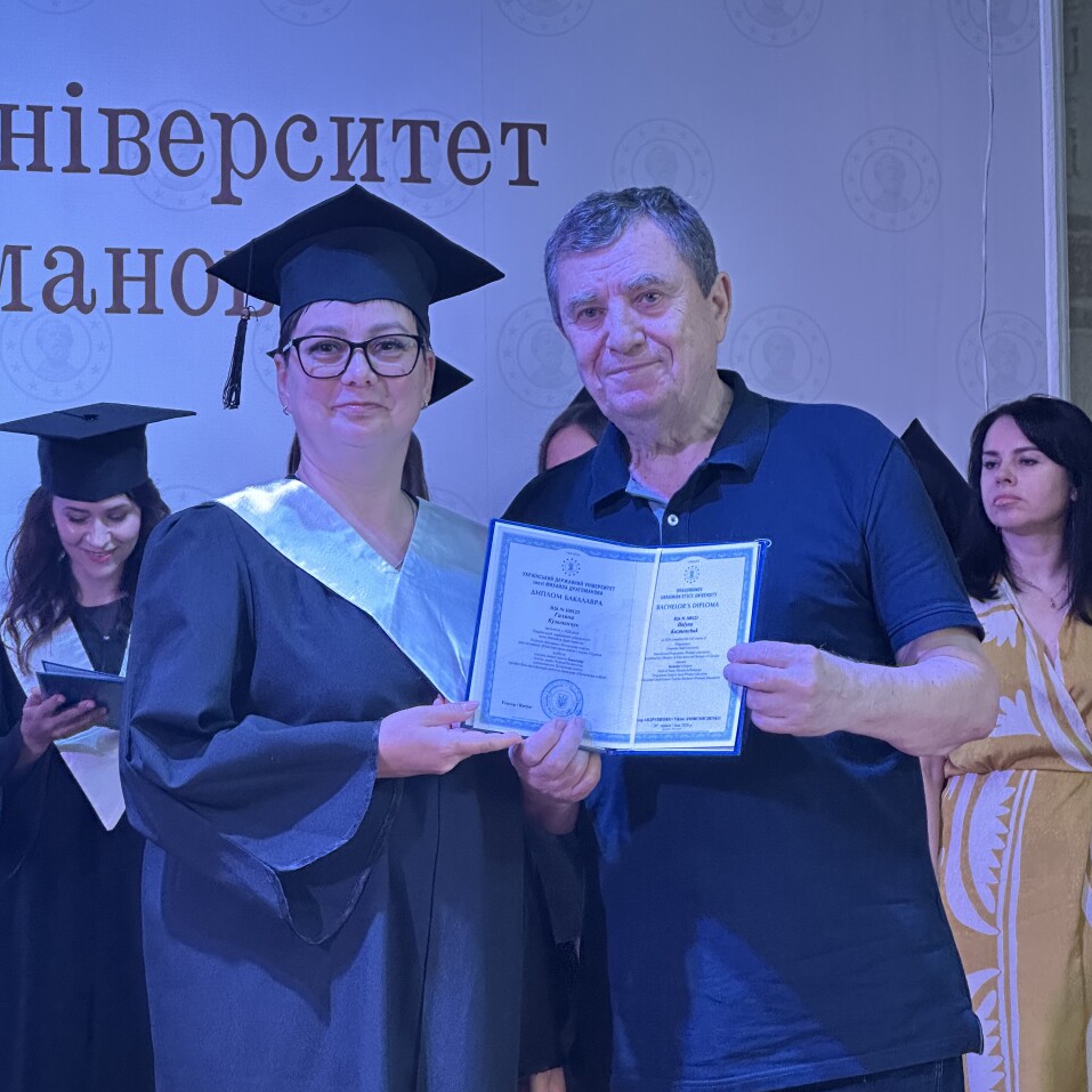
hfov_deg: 19.1
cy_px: 436
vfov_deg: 19.1
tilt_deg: +6.3
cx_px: 547
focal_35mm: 91
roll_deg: -0.5
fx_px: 3248
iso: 250
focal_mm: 9
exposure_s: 1/50
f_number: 2.8
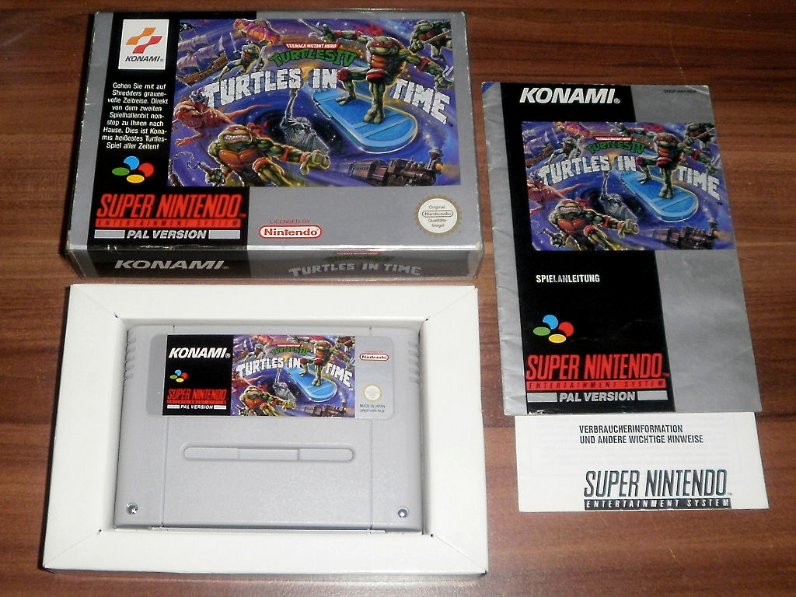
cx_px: 398
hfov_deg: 67.3
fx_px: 598
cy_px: 298
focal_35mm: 26
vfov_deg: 53.1
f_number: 2.6
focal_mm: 4.65
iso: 125
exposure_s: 1/25
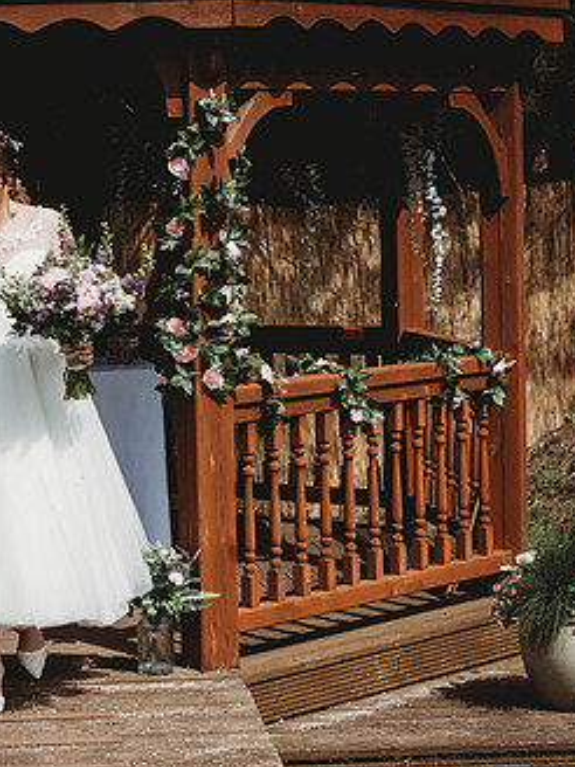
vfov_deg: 16.6
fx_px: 2636
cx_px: -61
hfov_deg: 12.2
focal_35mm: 119
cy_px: 387
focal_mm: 70
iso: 200
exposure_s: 1/1600
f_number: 5.6
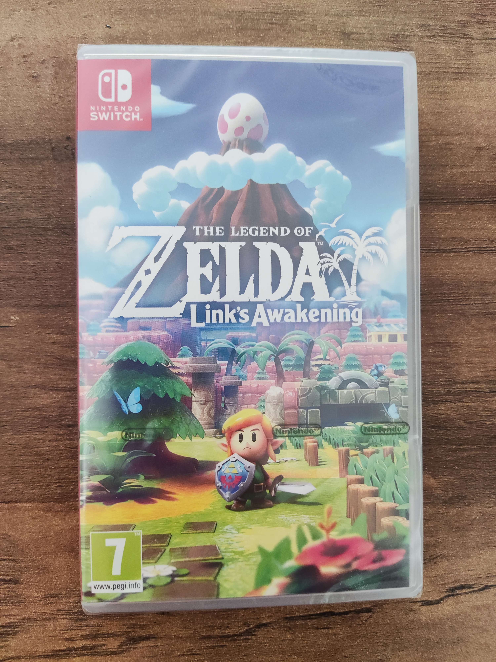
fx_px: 478
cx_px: 248
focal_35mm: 25
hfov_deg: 54.9
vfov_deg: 69.4
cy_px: 331
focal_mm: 4.71
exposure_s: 1/50
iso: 510
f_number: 1.79
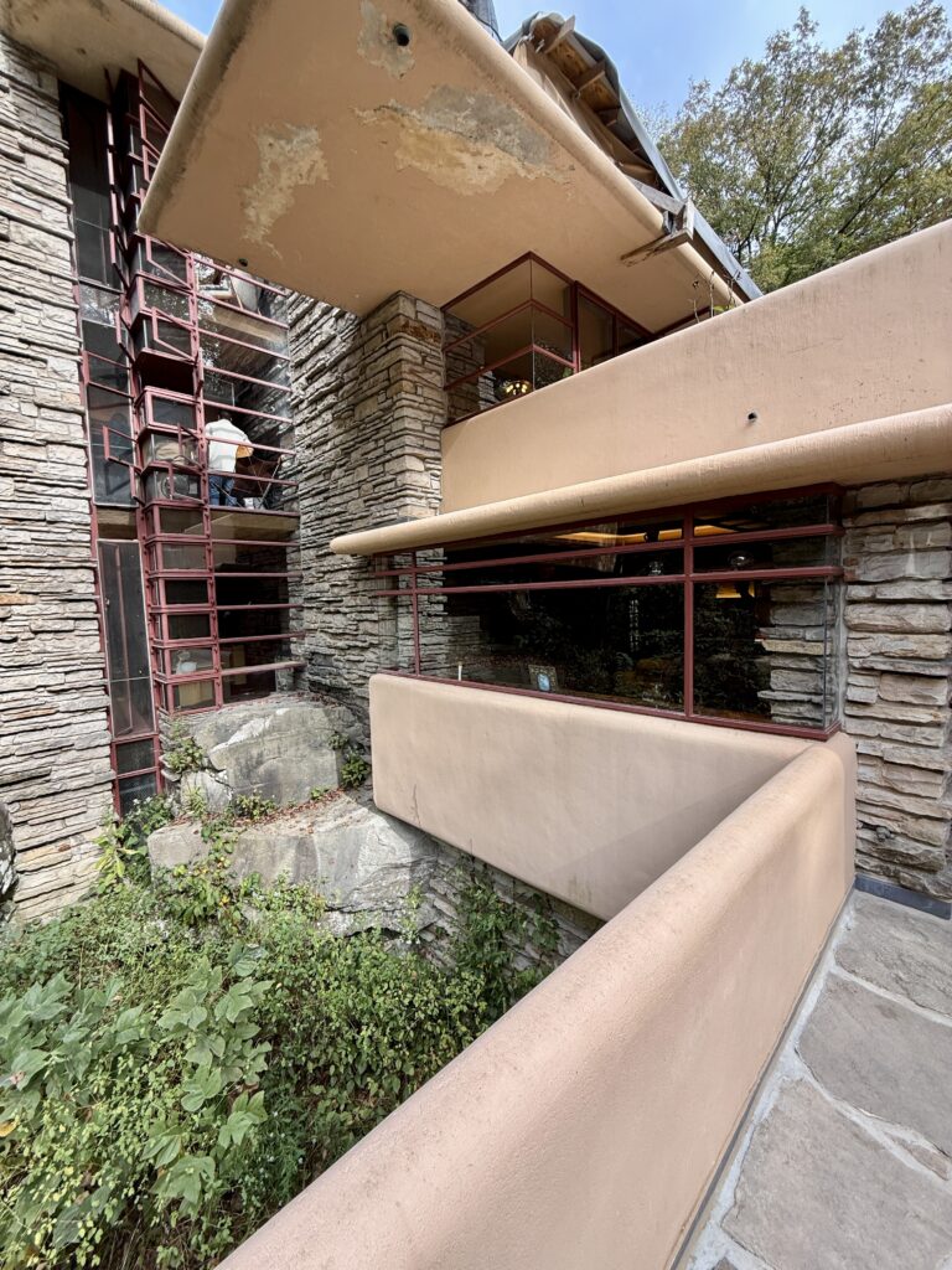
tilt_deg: -4.8
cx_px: 476
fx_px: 513
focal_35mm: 14
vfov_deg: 102.1
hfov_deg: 85.7
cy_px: 635
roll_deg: +3.0
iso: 50
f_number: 2.2
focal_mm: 2.22
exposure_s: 1/245
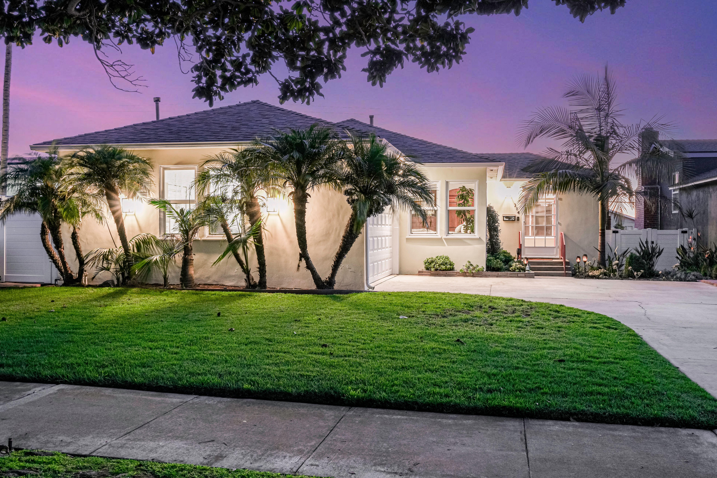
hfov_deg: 55.8
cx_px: 358
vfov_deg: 38.9
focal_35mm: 34
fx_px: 677
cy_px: 239
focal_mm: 23
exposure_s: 1.3
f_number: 8
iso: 200
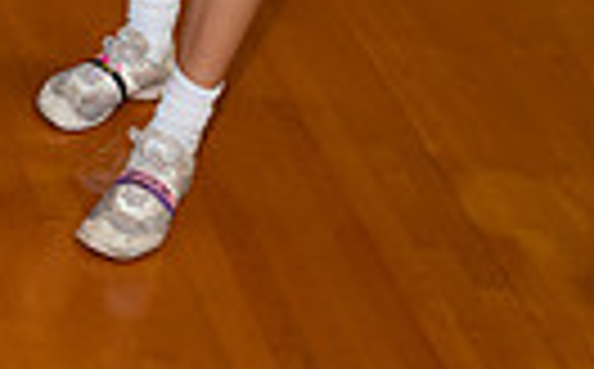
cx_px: 180
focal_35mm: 139
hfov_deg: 15.0
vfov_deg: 8.5
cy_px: -558
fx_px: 2246
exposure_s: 1/250
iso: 800
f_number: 4
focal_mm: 40
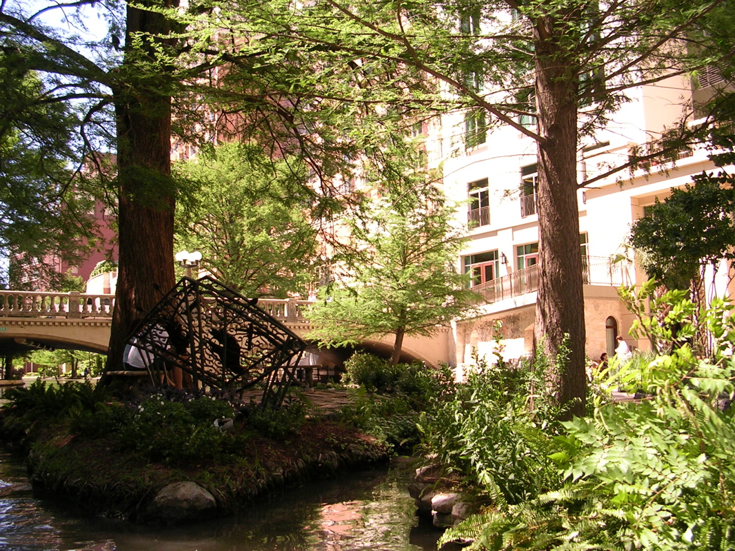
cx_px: 368
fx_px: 807
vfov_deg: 37.7
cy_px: 276
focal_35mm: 38
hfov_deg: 49.0
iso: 50
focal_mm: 5.8
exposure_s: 1/214
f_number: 2.8
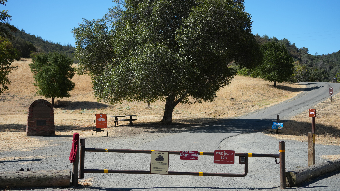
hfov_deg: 39.2
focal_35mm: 53
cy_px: 106
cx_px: 169
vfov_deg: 22.6
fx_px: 478
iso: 320
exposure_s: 1/2000
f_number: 4.5
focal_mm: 50
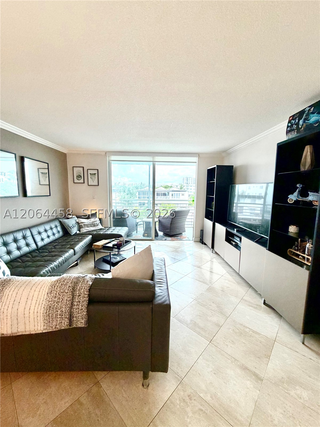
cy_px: 214
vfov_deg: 102.1
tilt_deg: -7.9
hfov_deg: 85.7
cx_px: 160
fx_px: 173
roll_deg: -0.8
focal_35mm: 14
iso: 200
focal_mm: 2.22
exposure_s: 1/60
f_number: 2.2
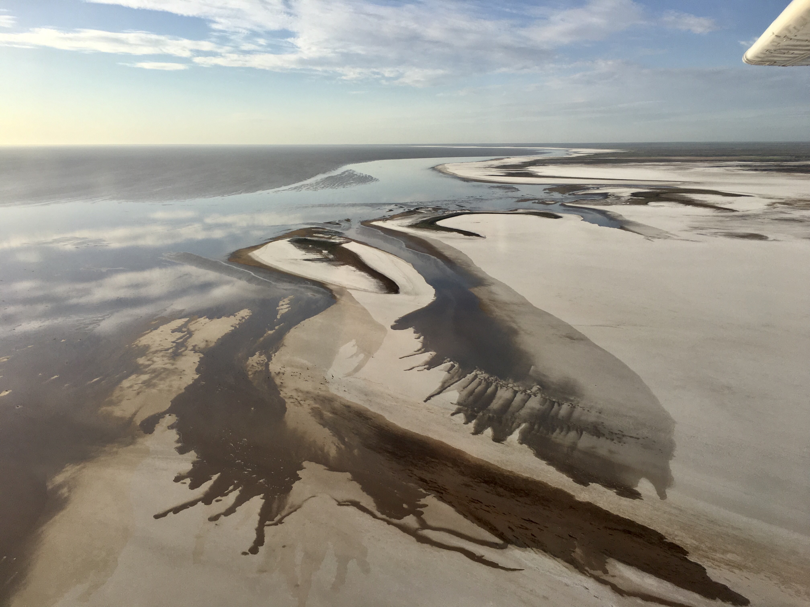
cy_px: 304
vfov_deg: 48.2
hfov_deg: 61.7
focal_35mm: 29
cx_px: 405
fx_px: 679
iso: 25
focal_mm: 4.15
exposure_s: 1/1637
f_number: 2.2
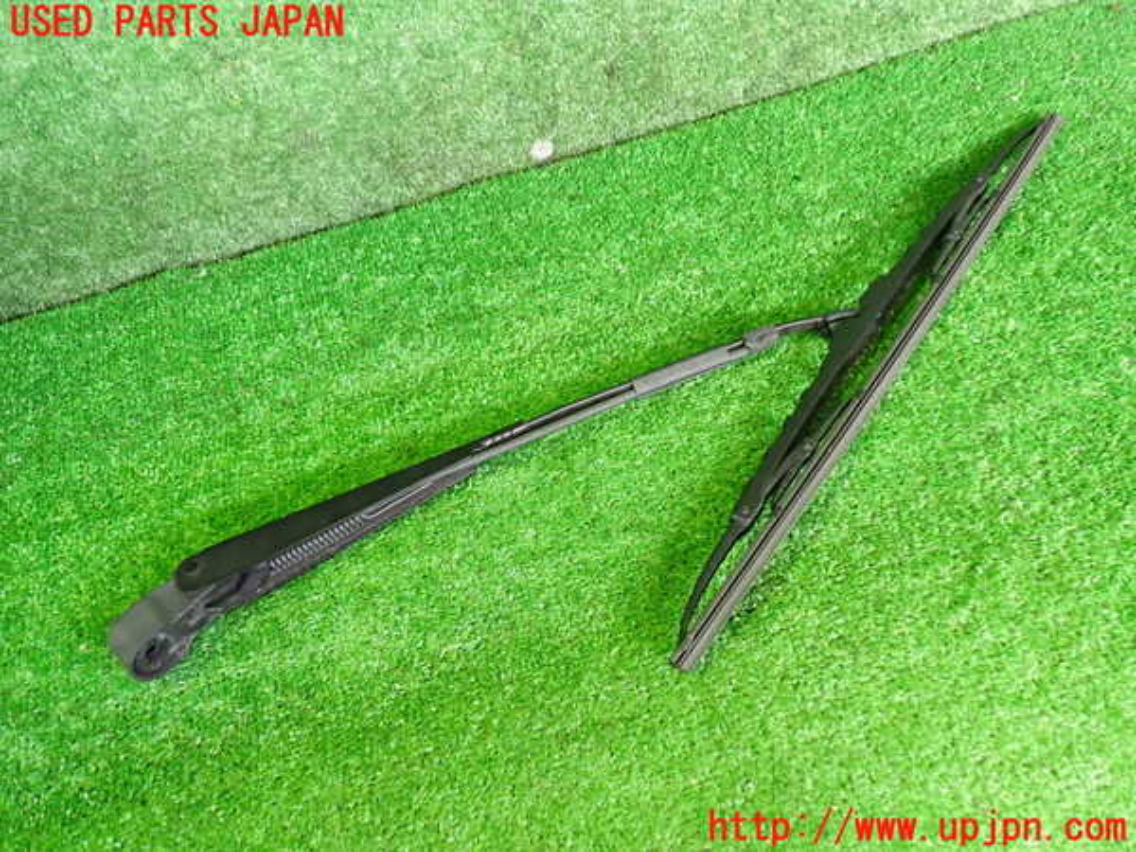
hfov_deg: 60.0
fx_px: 985
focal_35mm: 30
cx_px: 568
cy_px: 426
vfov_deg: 46.8
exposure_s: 1/30
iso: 640
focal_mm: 5.4
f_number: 2.3
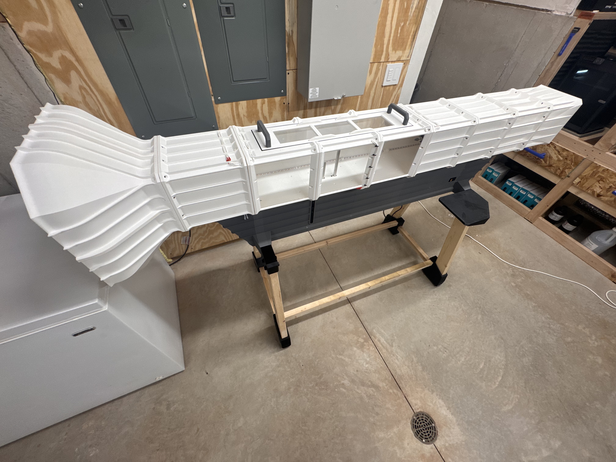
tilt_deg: -47.1
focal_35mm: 14
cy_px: 231
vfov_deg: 85.7
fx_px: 249
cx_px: 308
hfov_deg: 102.1
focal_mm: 2.22
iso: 125
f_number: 2.2
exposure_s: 1/120
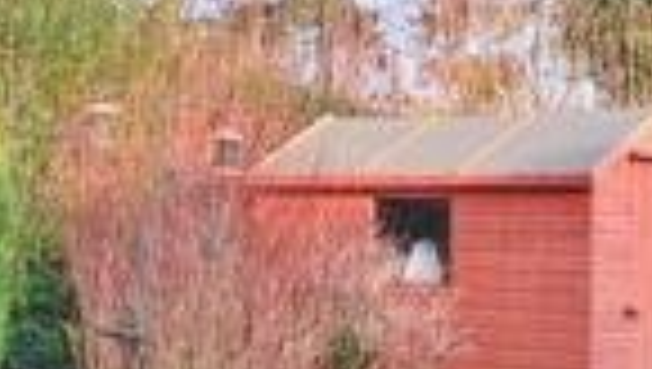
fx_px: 1714
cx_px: 27
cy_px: 207
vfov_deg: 12.3
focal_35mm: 99
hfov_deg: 20.9
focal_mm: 14
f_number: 14
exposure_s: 1/10
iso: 200
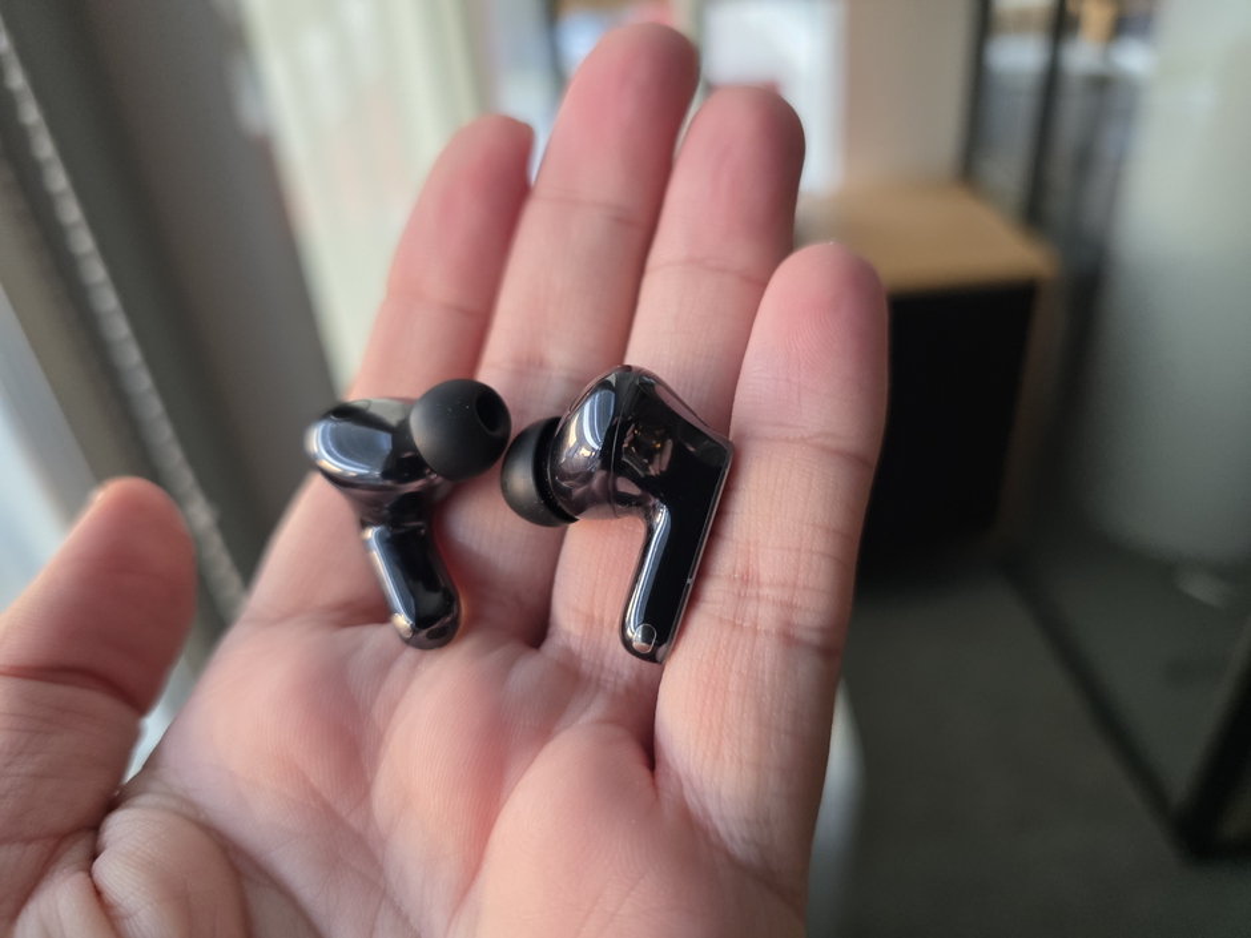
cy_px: 469
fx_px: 831
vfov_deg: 58.9
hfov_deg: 73.9
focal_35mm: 23
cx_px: 626
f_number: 1.7
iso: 160
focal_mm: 6.3
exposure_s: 1/66
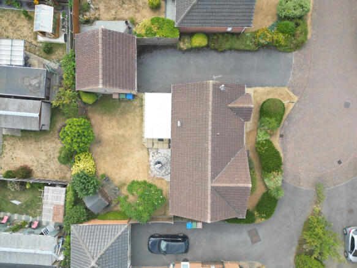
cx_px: 178
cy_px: 134
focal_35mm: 24
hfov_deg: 71.6
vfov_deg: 56.8
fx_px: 247
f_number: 1.7
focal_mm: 6.72
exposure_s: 1/500
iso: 100
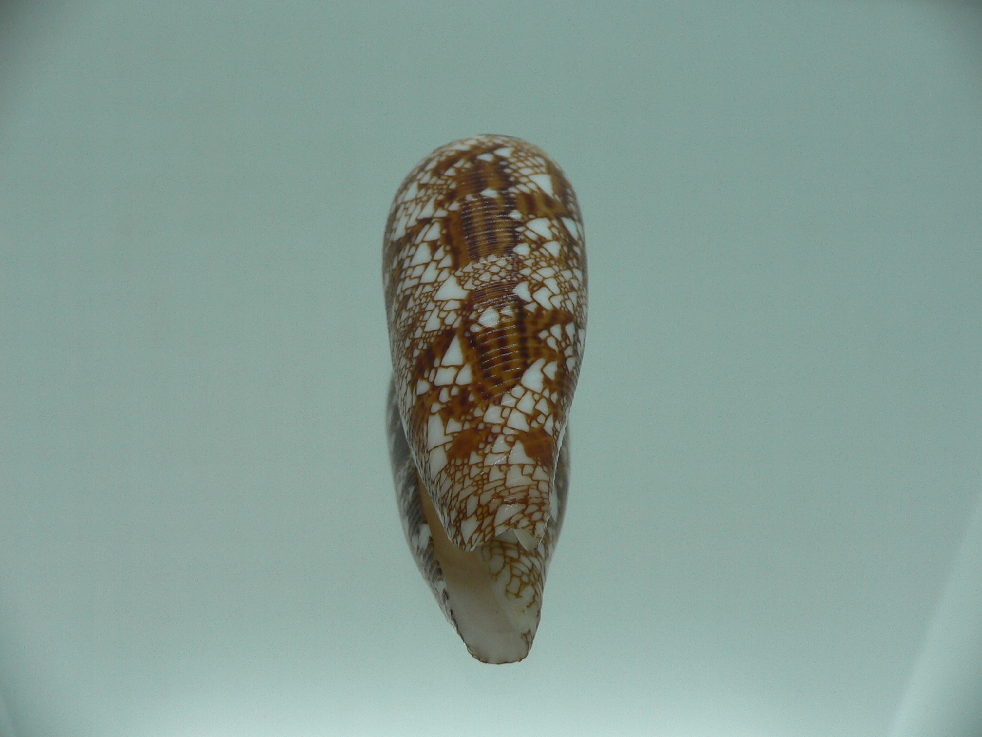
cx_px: 491
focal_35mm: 35
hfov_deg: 52.6
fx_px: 993
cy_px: 368
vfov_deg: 40.7
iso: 80
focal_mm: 4.6
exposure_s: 1/60
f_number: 2.8
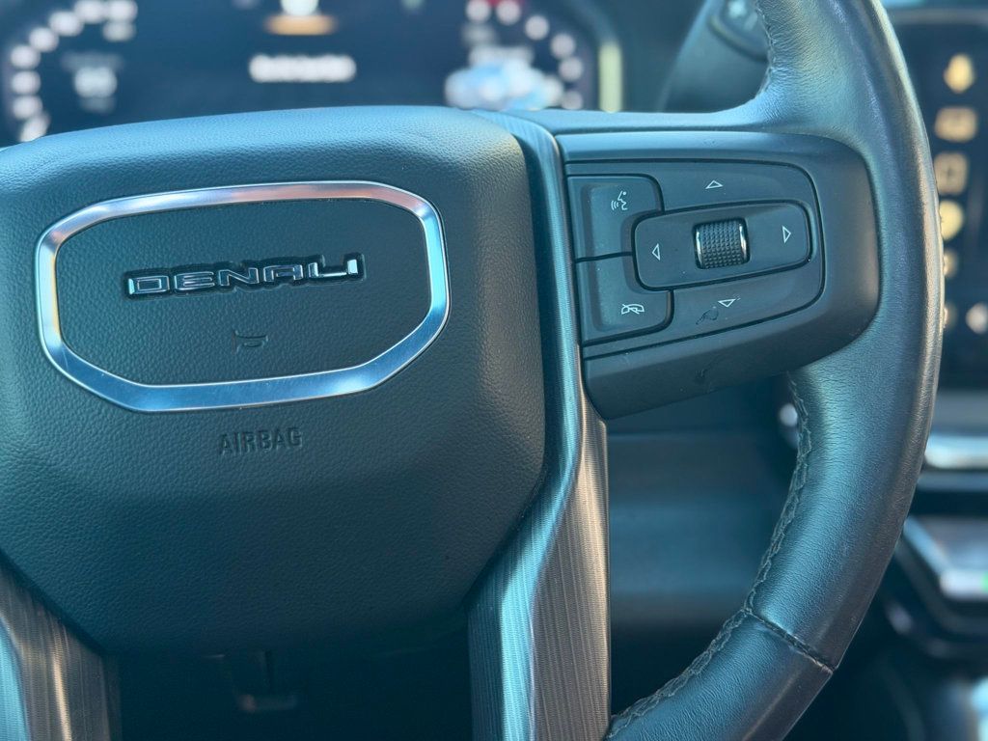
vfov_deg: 30.3
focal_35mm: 48
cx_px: 494
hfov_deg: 39.7
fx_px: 1370
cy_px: 370
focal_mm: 6.76
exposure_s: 1/60
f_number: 1.78
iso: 160
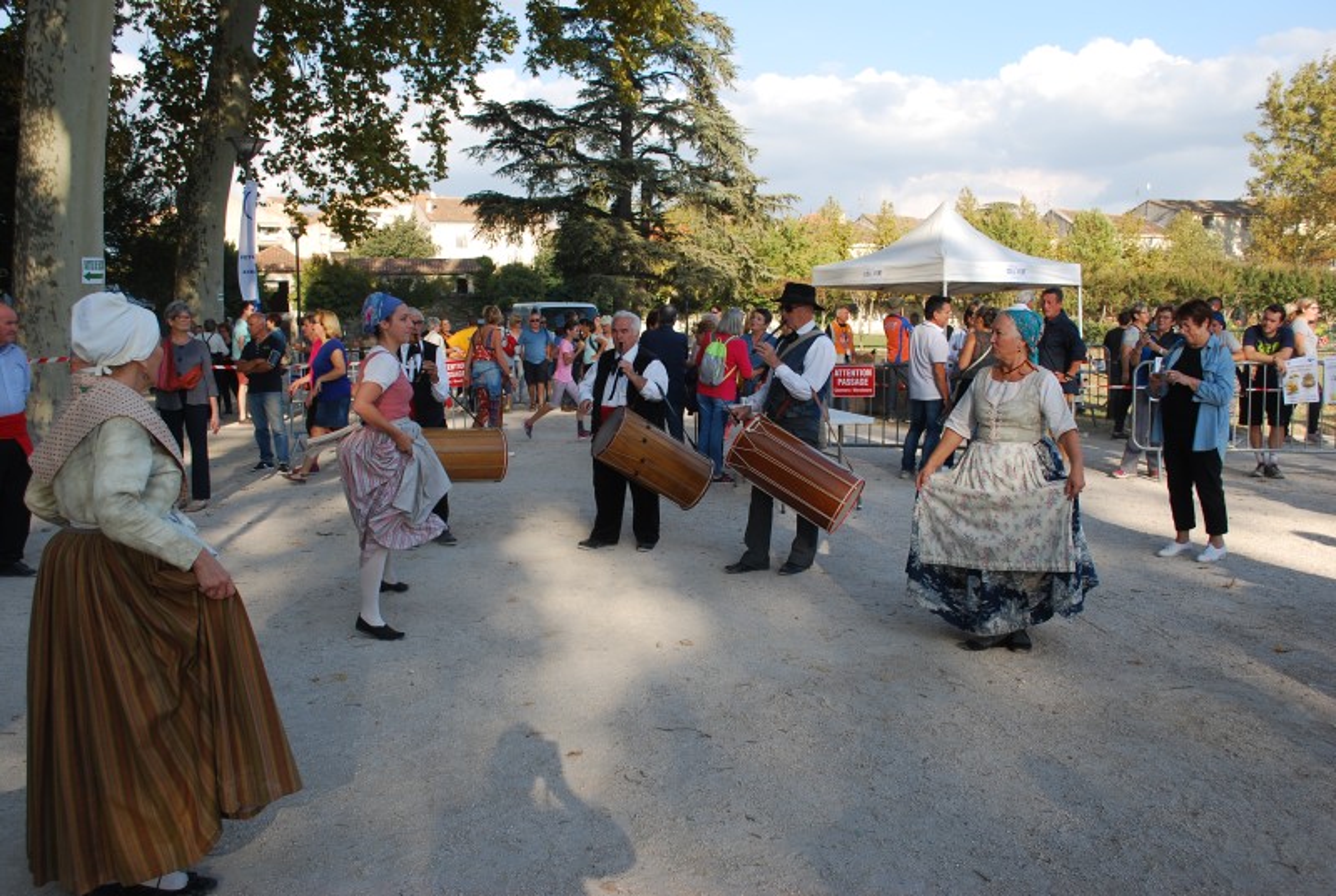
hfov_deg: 57.1
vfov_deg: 40.1
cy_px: 448
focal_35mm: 33
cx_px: 668
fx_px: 1227
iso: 100
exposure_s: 1/160
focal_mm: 22
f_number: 6.3
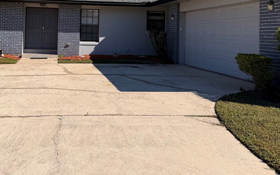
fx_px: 290
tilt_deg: +2.6
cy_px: 20
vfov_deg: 32.1
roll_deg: -2.2
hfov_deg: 50.6
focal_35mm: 38
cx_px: 92
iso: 80
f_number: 1.78
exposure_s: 1/6711
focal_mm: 6.76
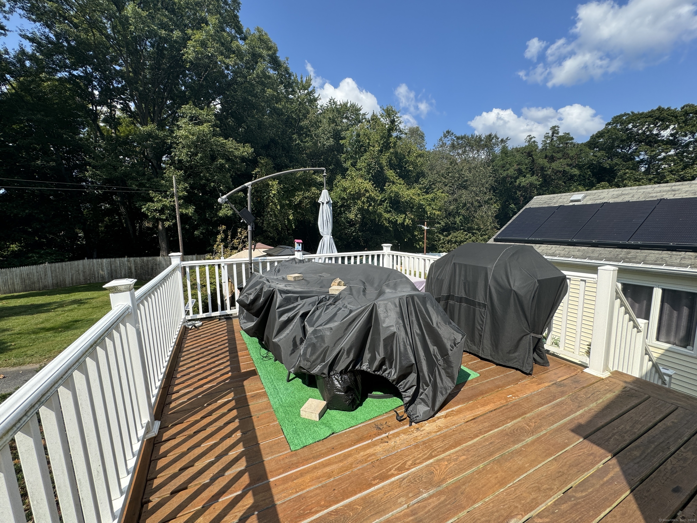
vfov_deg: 85.7
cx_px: 348
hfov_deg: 102.1
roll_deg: +0.6
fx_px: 282
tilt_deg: -6.6
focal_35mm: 14
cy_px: 262
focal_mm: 2.22
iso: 40
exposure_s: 1/849
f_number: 2.2
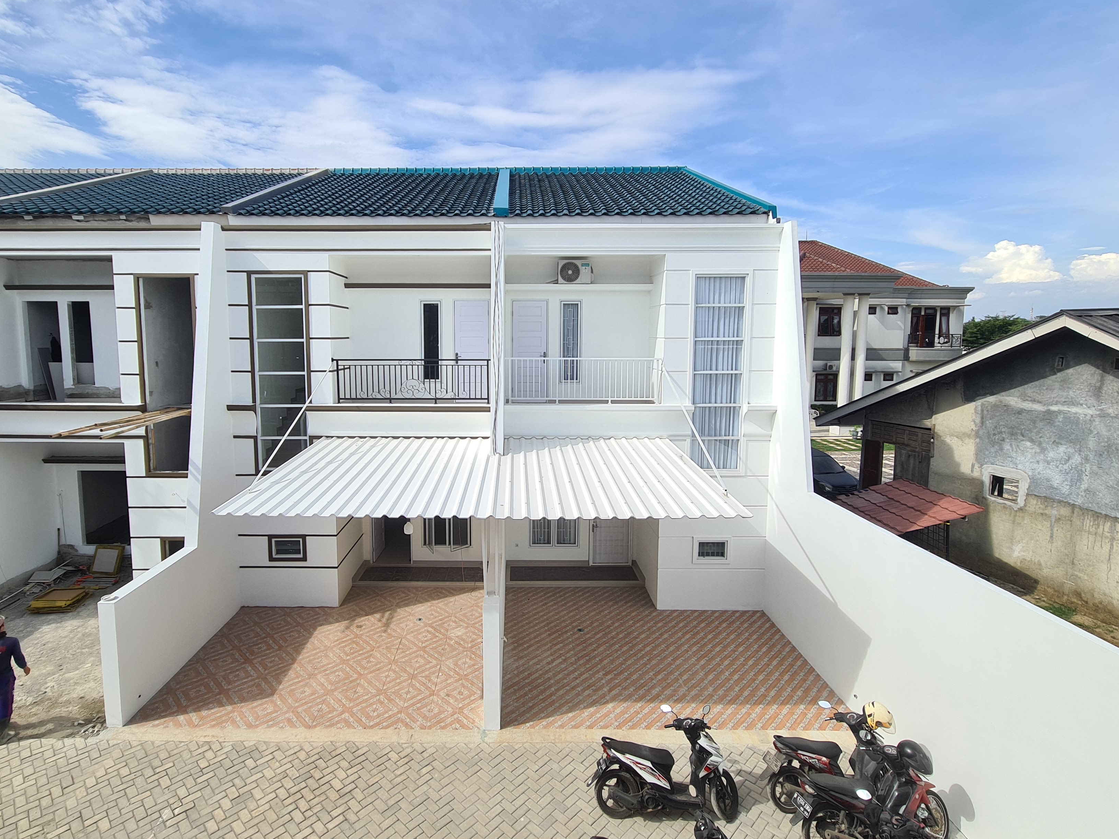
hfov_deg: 94.2
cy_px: 373
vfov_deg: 77.8
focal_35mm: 16
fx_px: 517
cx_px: 506
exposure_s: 1/1452
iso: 64
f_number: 2.2
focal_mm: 2.22
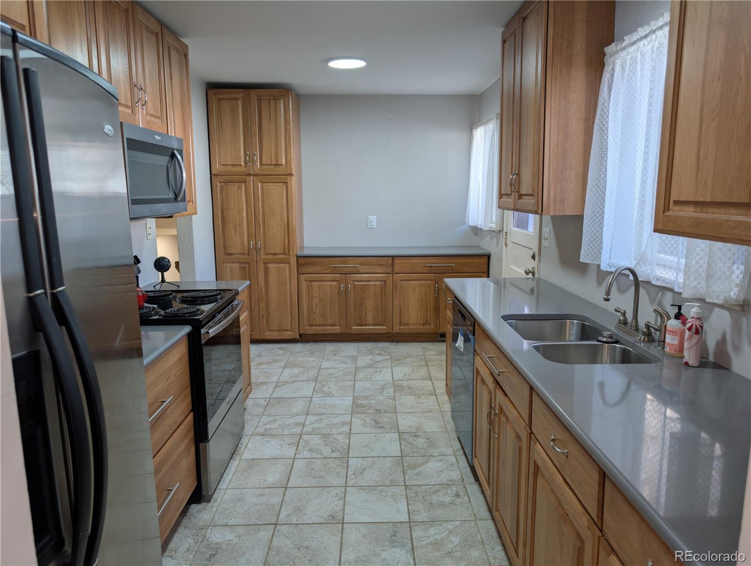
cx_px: 376
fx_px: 521
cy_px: 283
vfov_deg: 56.9
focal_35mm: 24
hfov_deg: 71.5
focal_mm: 6.9
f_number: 1.68
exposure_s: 1/40
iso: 25
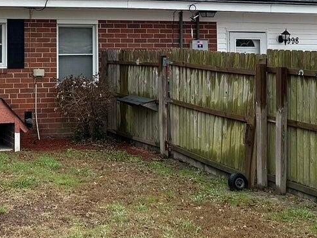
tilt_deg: +3.9
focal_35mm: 67
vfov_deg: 21.3
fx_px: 614
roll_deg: +0.3
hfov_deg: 27.9
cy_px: 12
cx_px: 30
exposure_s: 1/1272
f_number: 1.78
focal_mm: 6.86
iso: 80
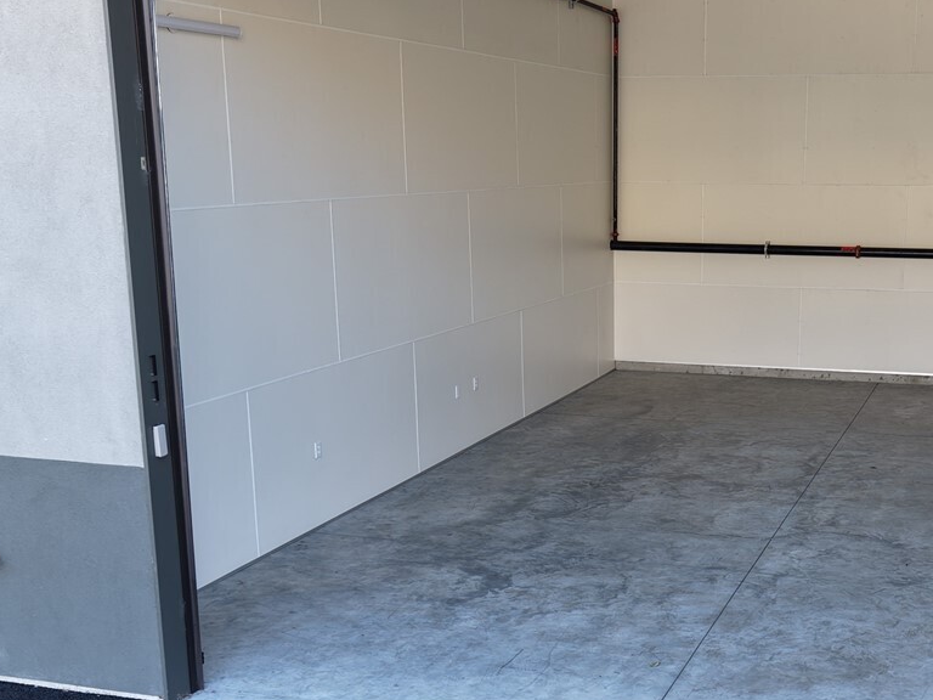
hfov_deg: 37.5
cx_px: 661
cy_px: 452
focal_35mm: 50
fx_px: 1348
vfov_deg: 29.0
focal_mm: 8.67
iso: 100
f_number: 1.8
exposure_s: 1/160
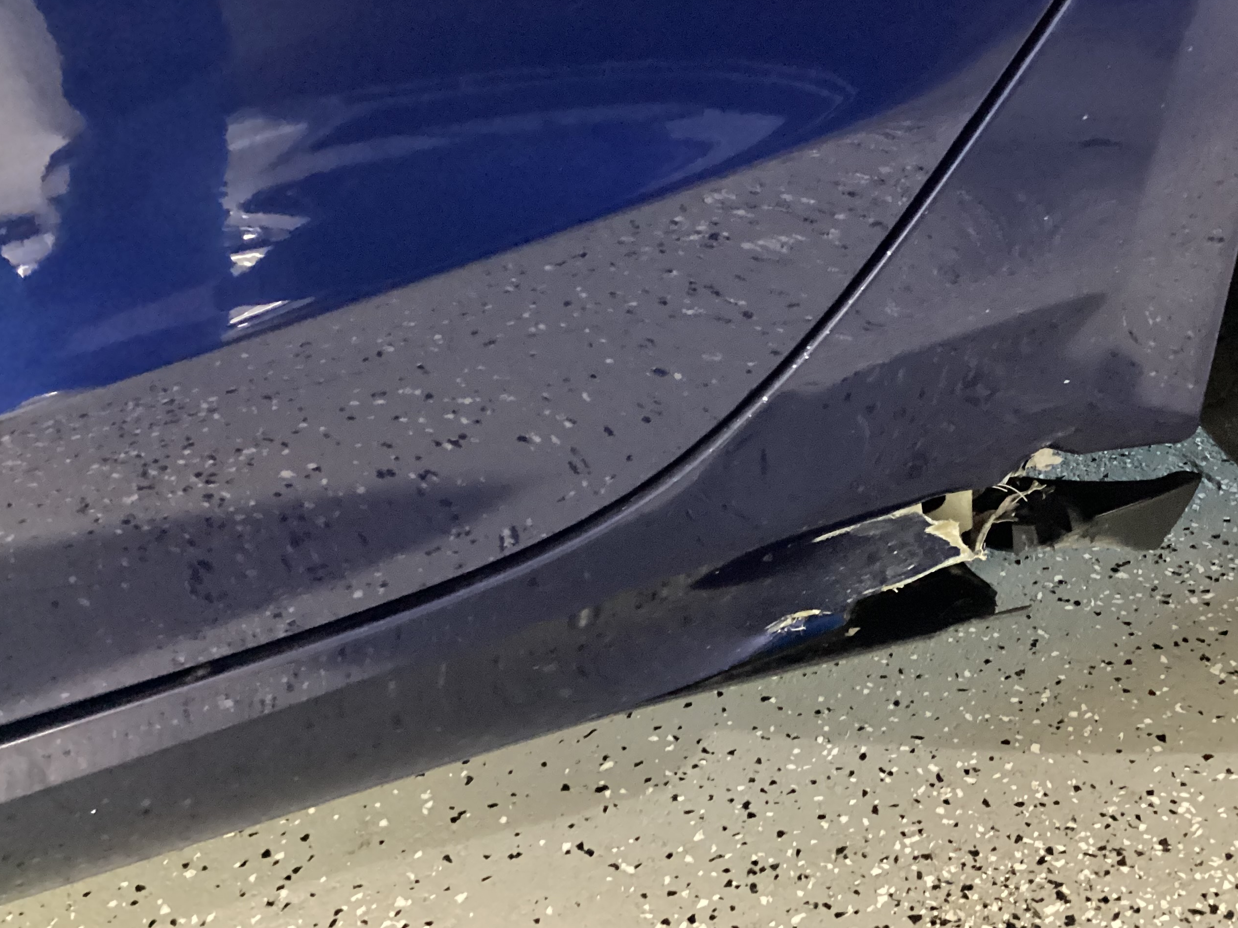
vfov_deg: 35.9
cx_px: 787
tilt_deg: -31.8
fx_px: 1430
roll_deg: +8.6
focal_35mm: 40
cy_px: 396
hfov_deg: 46.3
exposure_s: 1/17
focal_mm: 3.3
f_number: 2.4
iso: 800
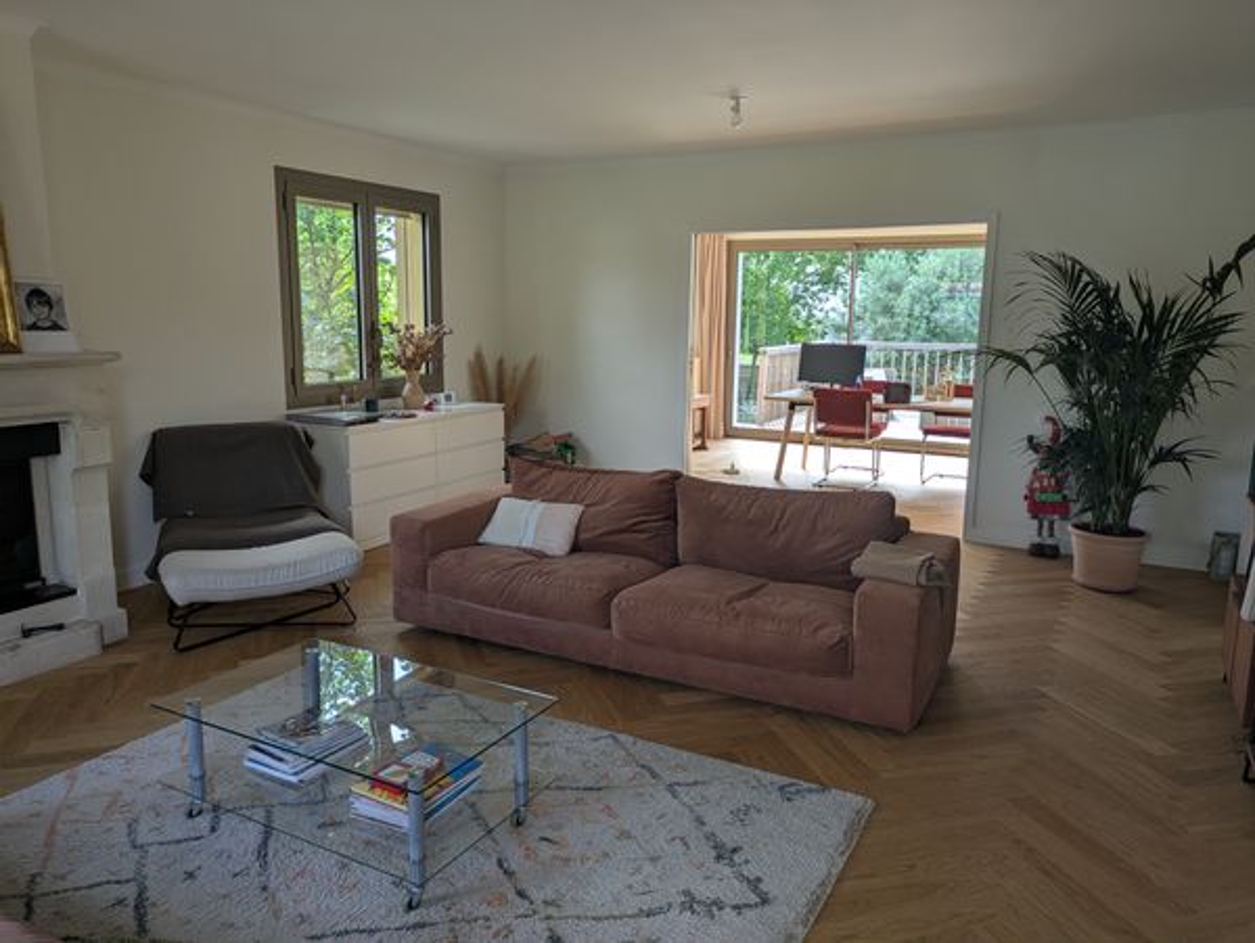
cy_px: 472
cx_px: 628
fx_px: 907
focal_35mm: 25
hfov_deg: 69.3
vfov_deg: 54.9
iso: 60
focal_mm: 5.43
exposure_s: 1/264
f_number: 1.89
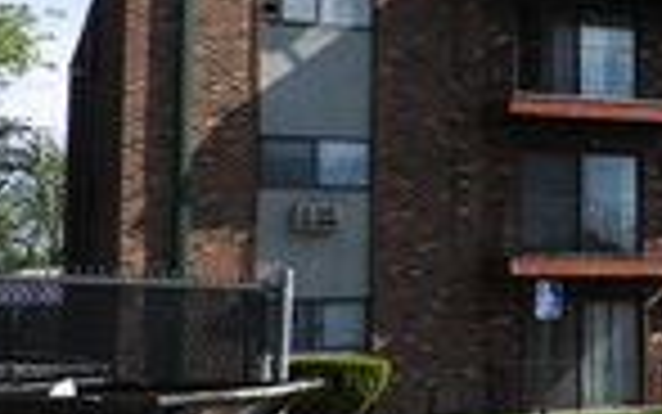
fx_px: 1336
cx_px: 817
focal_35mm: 74
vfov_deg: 17.6
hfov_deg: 24.8
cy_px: 176
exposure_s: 1/1250
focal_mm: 4.3
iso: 100
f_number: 3.3
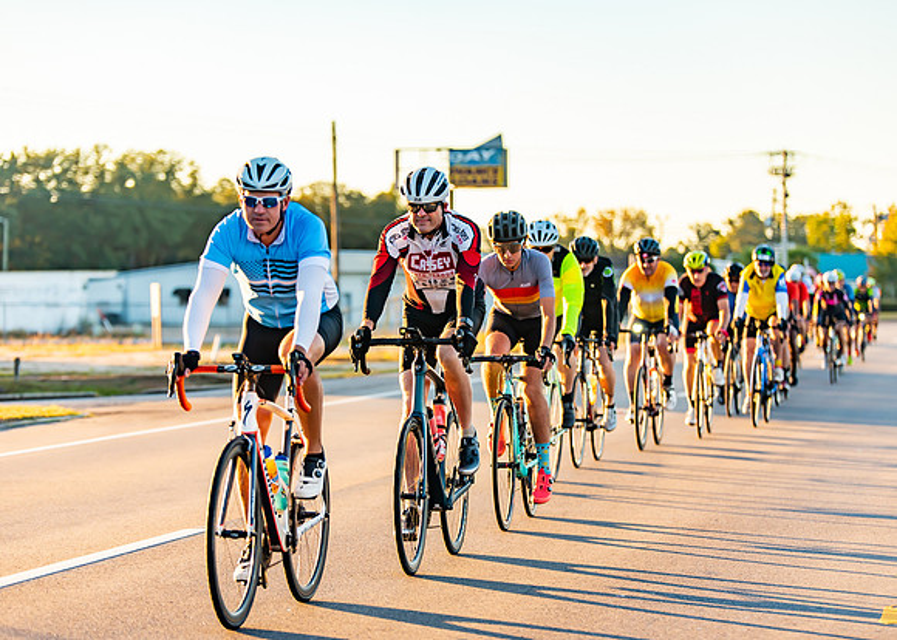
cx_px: 459
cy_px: 320
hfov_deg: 18.1
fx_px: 2822
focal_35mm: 111
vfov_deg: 12.9
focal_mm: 100
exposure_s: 1/1000
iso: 250
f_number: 2.8
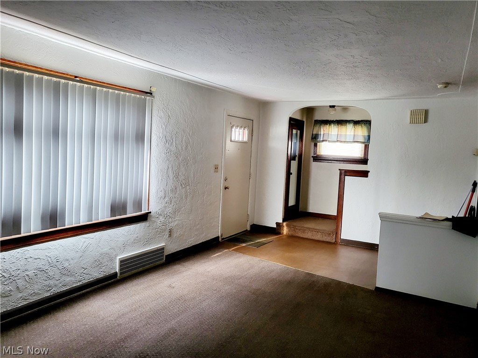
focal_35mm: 26
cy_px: 179
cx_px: 239
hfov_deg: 67.3
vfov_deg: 53.1
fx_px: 359
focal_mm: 4.25
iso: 500
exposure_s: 1/40
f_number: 1.8
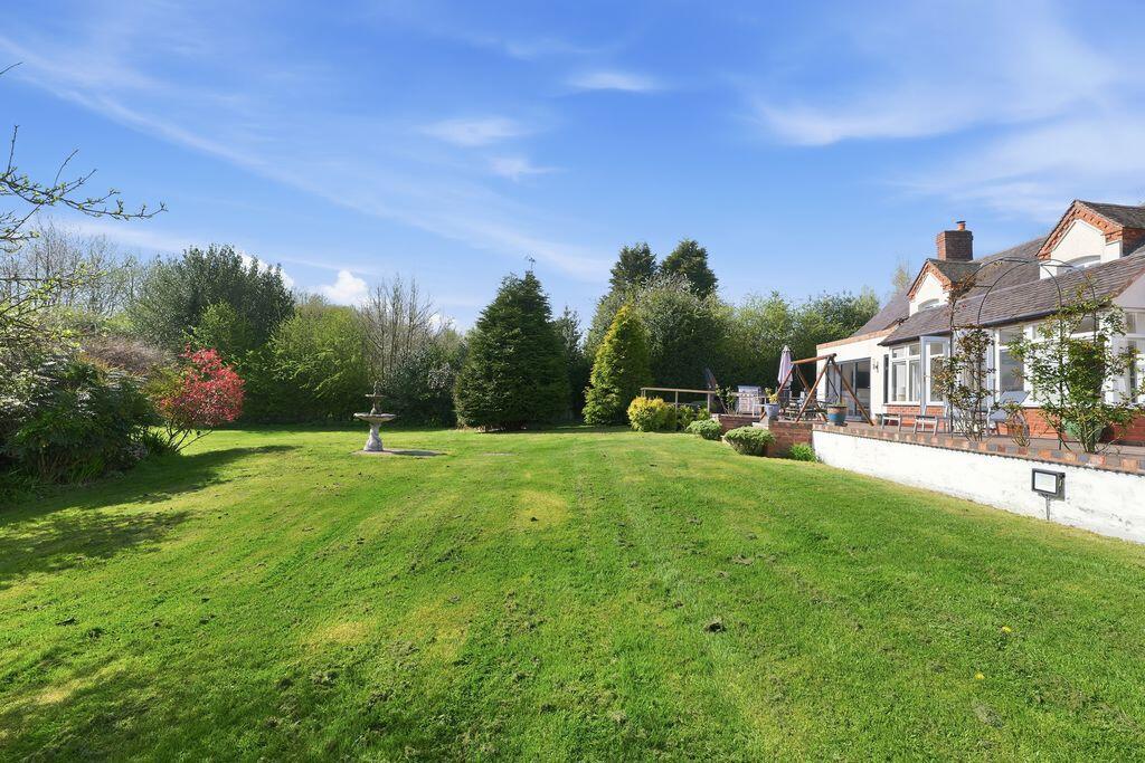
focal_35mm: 14
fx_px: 445
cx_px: 572
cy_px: 382
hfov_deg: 104.2
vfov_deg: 81.2
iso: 320
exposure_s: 1/400
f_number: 9
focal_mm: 14
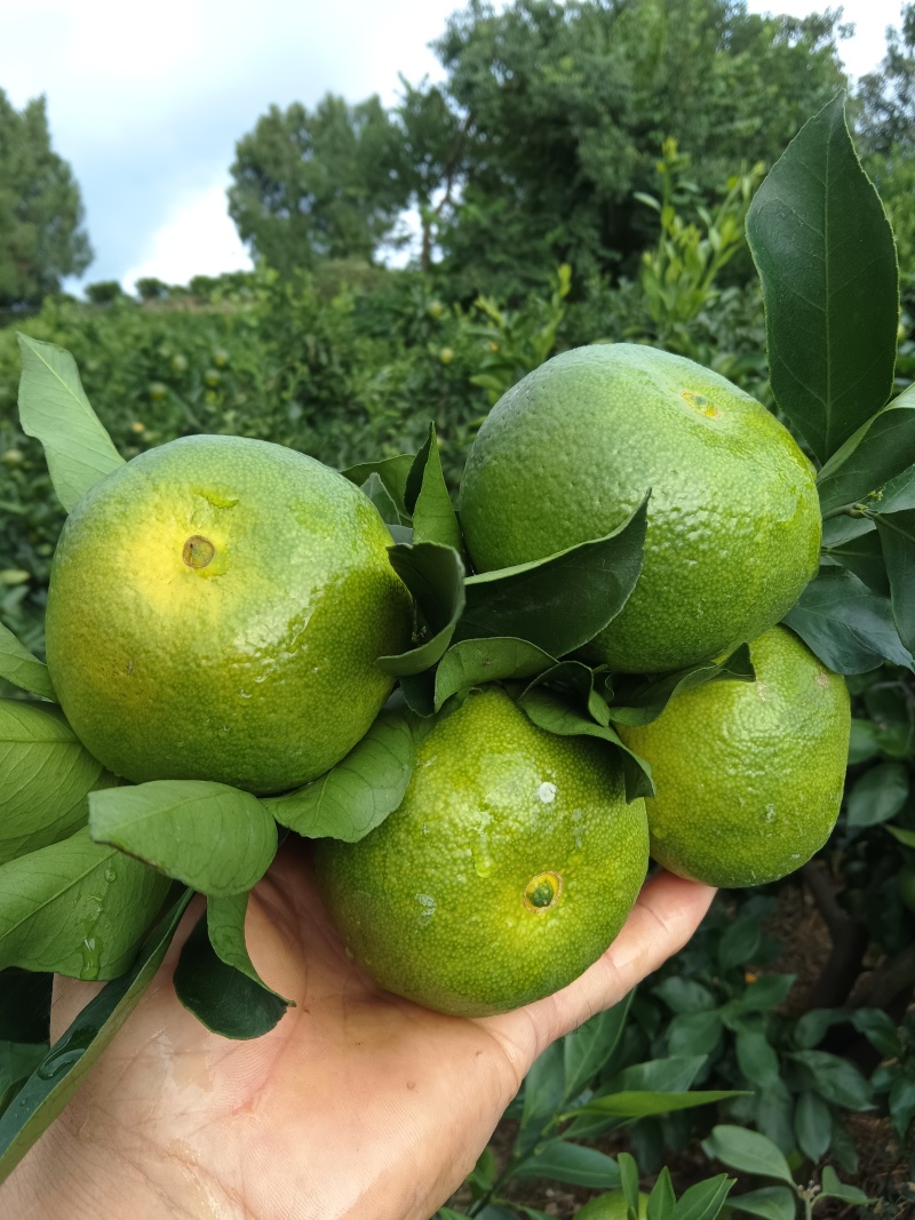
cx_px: 458
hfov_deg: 51.3
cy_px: 610
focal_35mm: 27
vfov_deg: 65.3
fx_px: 952
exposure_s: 1/182
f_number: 2.2
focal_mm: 3.66
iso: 100
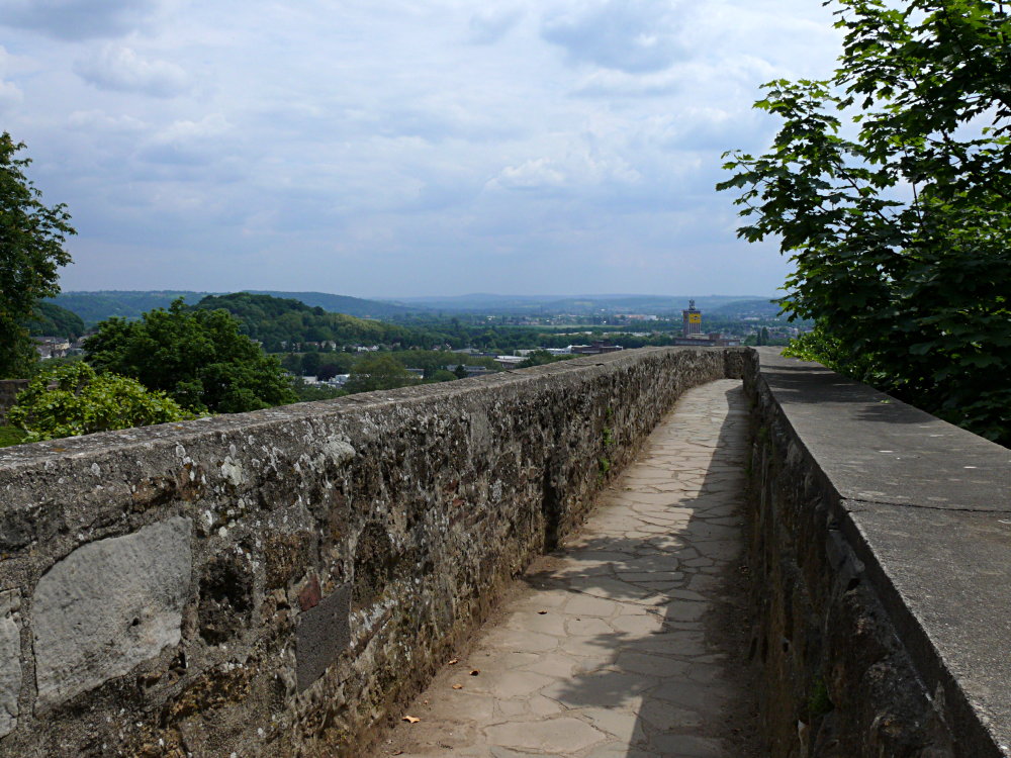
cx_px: 506
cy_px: 379
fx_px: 1022
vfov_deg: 40.7
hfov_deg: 52.6
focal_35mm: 35
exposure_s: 1/1000
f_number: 8
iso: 100
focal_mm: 7.4
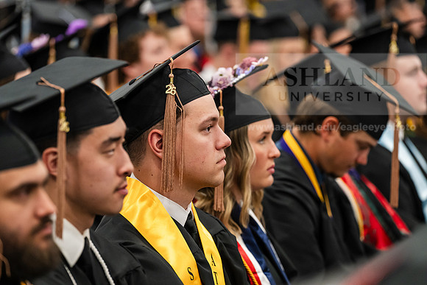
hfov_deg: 10.3
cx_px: 214
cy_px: 142
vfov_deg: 6.9
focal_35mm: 200
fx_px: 2373
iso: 4000
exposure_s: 1/200
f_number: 4
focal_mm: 200
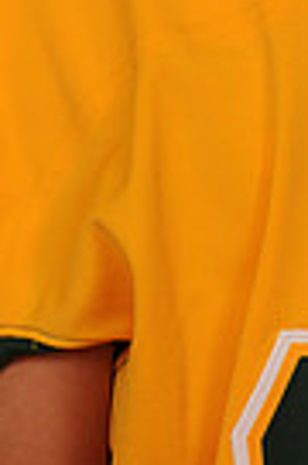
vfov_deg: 2.6
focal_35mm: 791
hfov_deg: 1.7
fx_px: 10202
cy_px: -479
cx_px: 551
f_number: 8
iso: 200
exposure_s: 1/100
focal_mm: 185
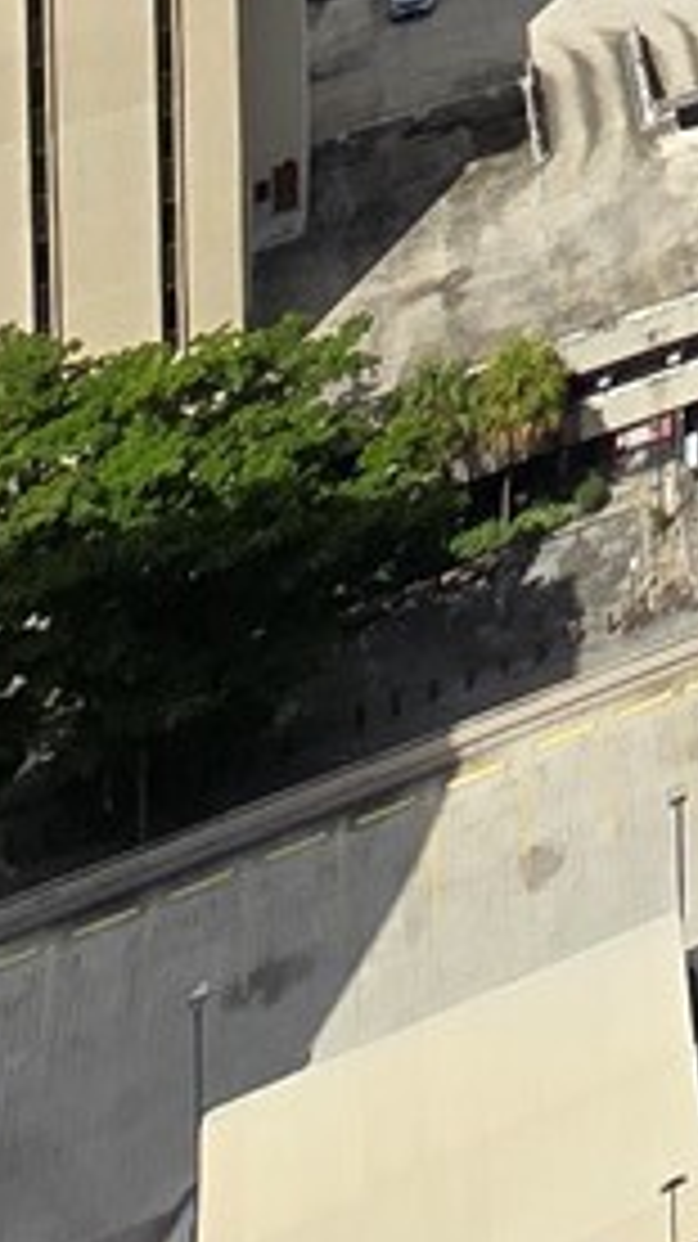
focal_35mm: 82
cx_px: 1995
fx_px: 2701
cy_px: -1804
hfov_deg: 10.8
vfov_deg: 14.7
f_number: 2.2
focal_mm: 2.2
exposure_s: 1/3446
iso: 50
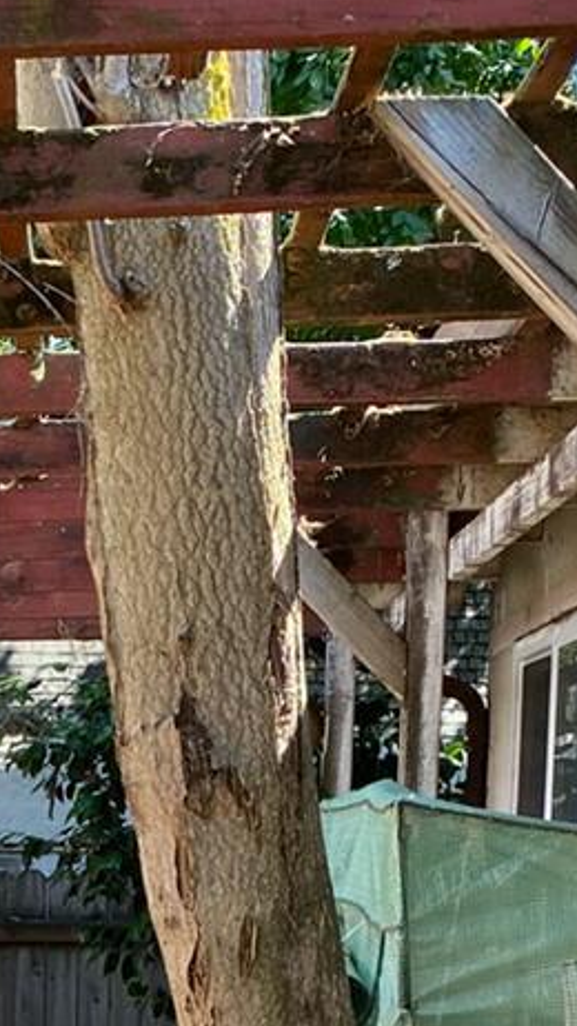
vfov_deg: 20.5
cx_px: 57
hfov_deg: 13.0
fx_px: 2501
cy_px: 1452
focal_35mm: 92
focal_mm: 4.25
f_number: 1.8
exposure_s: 1/169
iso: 32
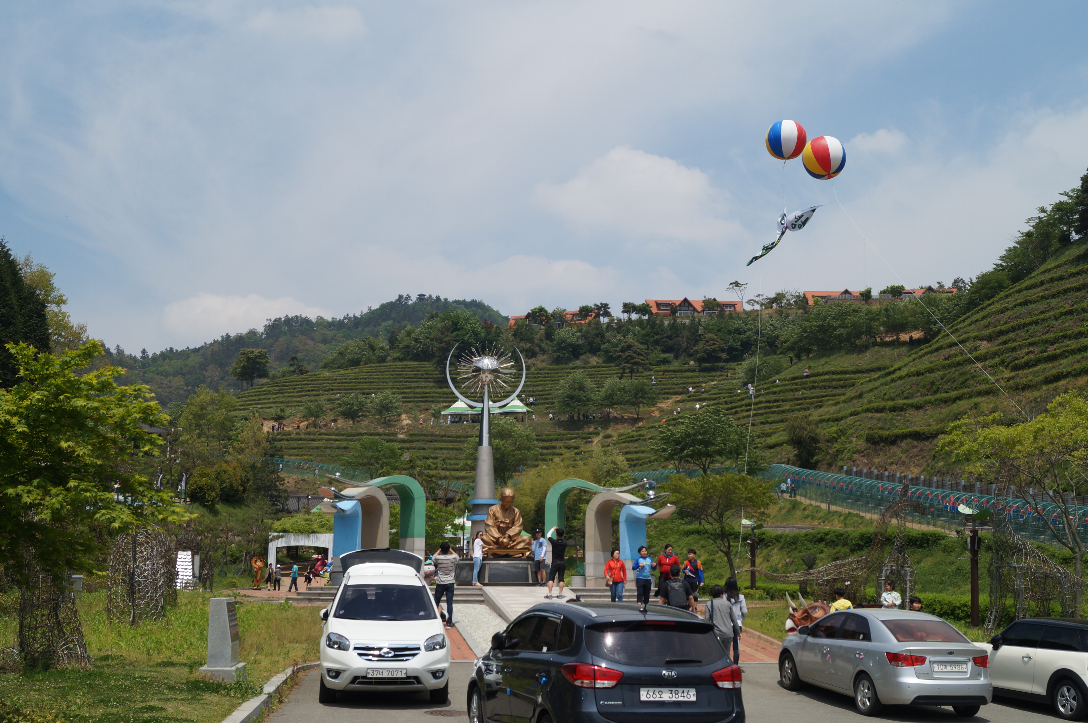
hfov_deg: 49.6
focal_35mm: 39
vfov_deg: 34.1
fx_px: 1177
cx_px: 544
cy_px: 362
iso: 100
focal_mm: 26
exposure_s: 1/500
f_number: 8
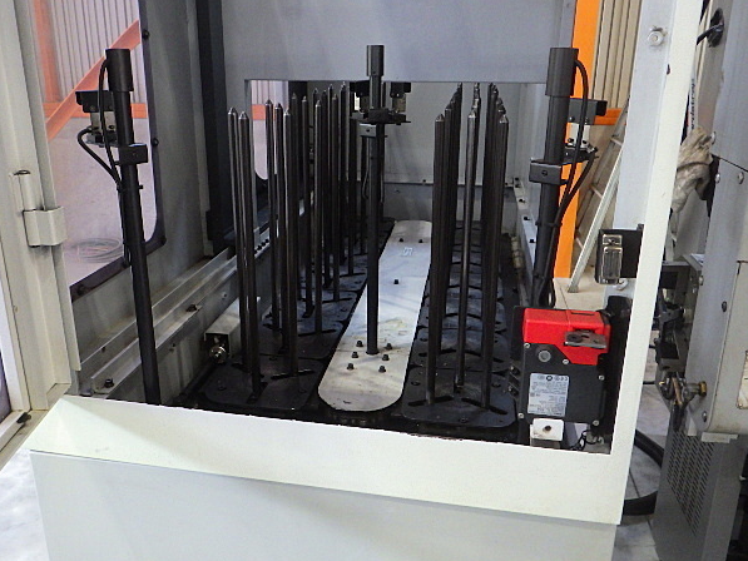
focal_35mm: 30
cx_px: 348
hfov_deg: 59.9
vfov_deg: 46.8
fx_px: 648
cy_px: 265
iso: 1000
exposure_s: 1/45
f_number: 3.5
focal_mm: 5
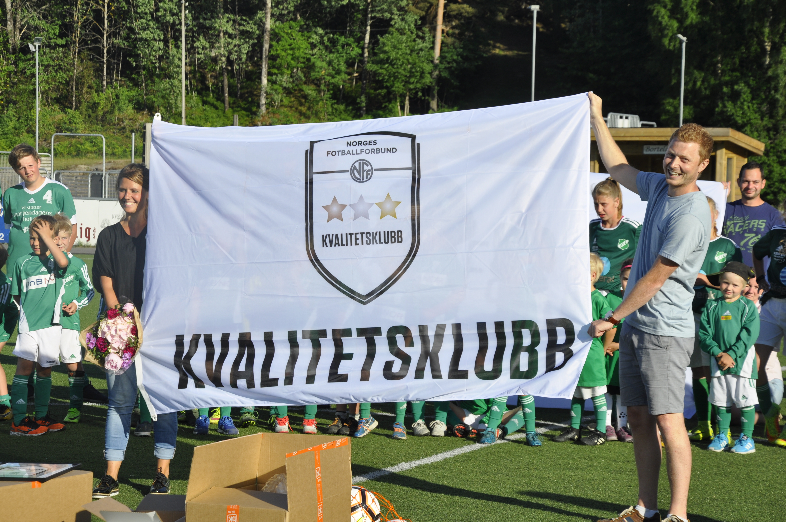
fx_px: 2290
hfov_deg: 19.5
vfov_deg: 13.0
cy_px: 261
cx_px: 393
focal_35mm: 105
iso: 200
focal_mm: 70
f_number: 10
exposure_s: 1/400
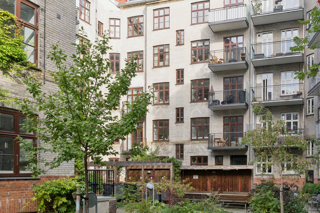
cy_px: 112
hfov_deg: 56.8
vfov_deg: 40.7
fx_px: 287
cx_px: 216
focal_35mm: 32
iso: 400
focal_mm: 14.6
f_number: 7.1
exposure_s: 1/250
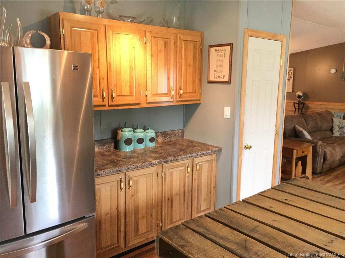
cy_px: 129
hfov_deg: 61.7
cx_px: 172
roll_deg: -0.4
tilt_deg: -8.1
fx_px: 289
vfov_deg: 48.2
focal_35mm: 29
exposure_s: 1/30
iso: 160
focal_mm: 4.15
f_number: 2.2
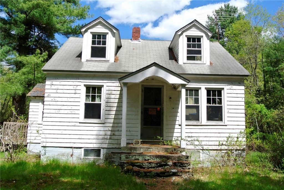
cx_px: 142
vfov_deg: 38.9
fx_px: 268
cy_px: 95
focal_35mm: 34
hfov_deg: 55.8
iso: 100
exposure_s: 1/640
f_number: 4.5
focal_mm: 12.7
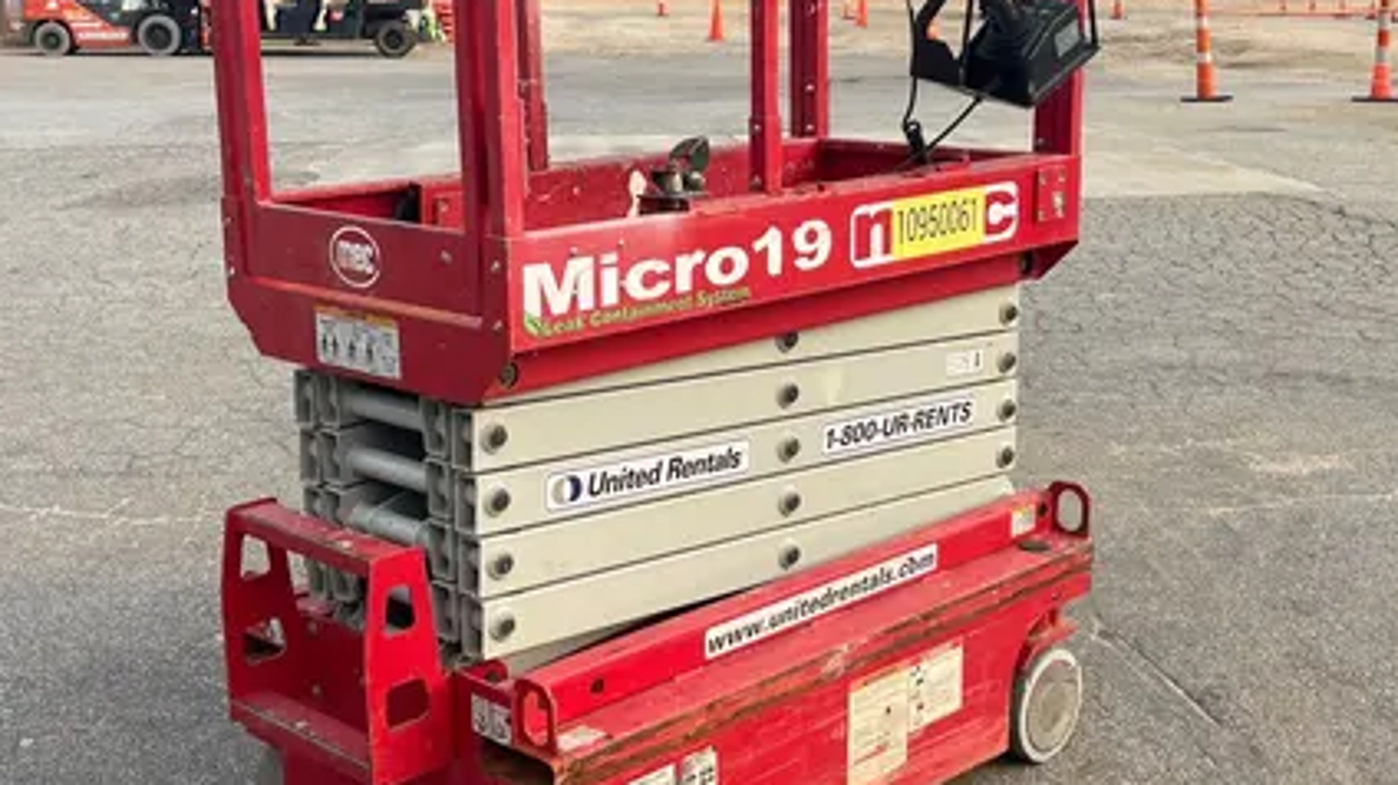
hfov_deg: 42.1
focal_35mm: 49
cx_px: 745
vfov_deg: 24.4
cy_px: 397
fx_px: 1815
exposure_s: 1/705
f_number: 1.6
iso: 50
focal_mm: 5.1
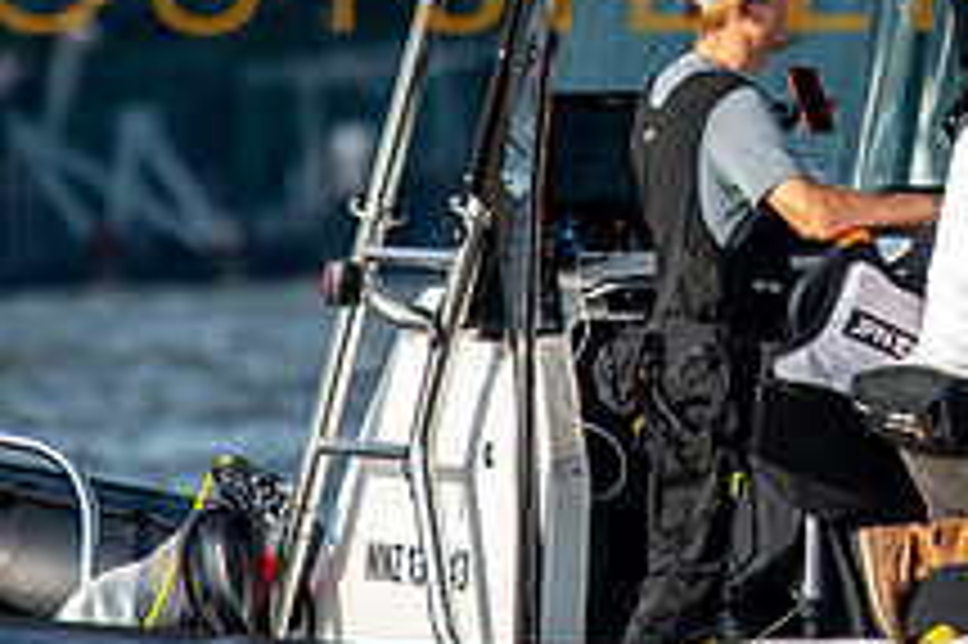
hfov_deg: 1.2
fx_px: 45755
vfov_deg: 0.8
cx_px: 941
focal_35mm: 1703
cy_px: -61
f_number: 5.6
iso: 500
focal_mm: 420
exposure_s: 1/1600
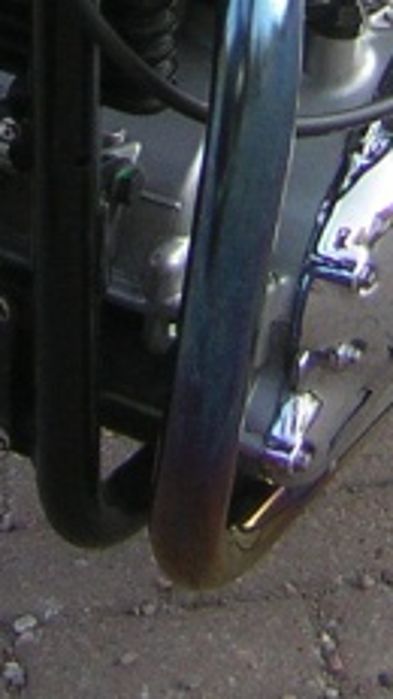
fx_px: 2519
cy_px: -442
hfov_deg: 8.9
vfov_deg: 14.4
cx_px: 127
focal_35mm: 136
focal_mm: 4.7
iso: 50
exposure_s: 1/225
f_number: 2.6
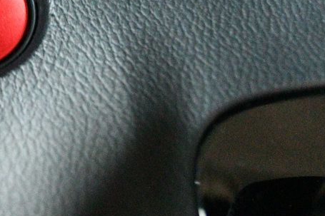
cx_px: -11
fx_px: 731
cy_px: 12
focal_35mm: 81
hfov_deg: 23.8
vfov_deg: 16.6
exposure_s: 1/15
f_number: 4
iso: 12800
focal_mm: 24
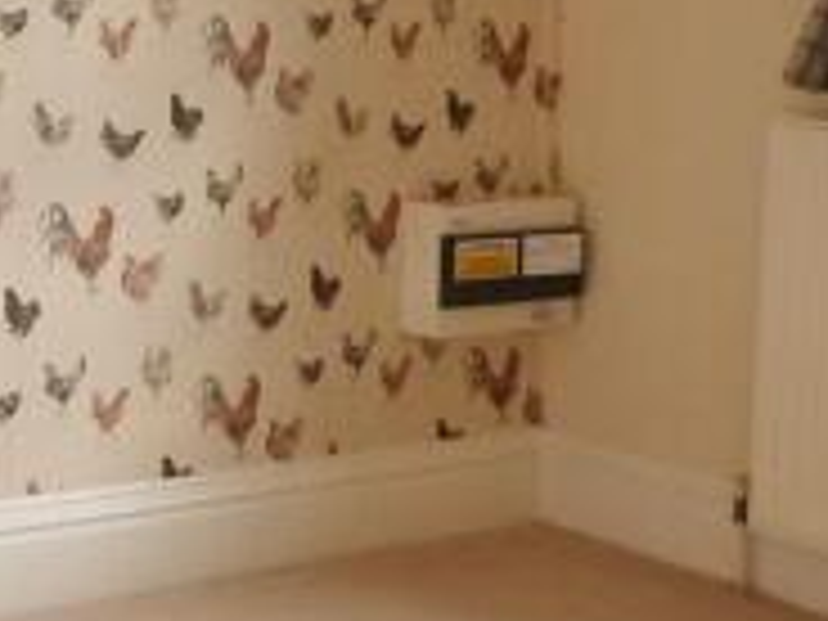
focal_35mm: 79
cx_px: 79
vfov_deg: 18.4
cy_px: 70
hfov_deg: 24.0
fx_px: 1890
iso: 200
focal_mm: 4.5
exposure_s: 1/60
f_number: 2.8
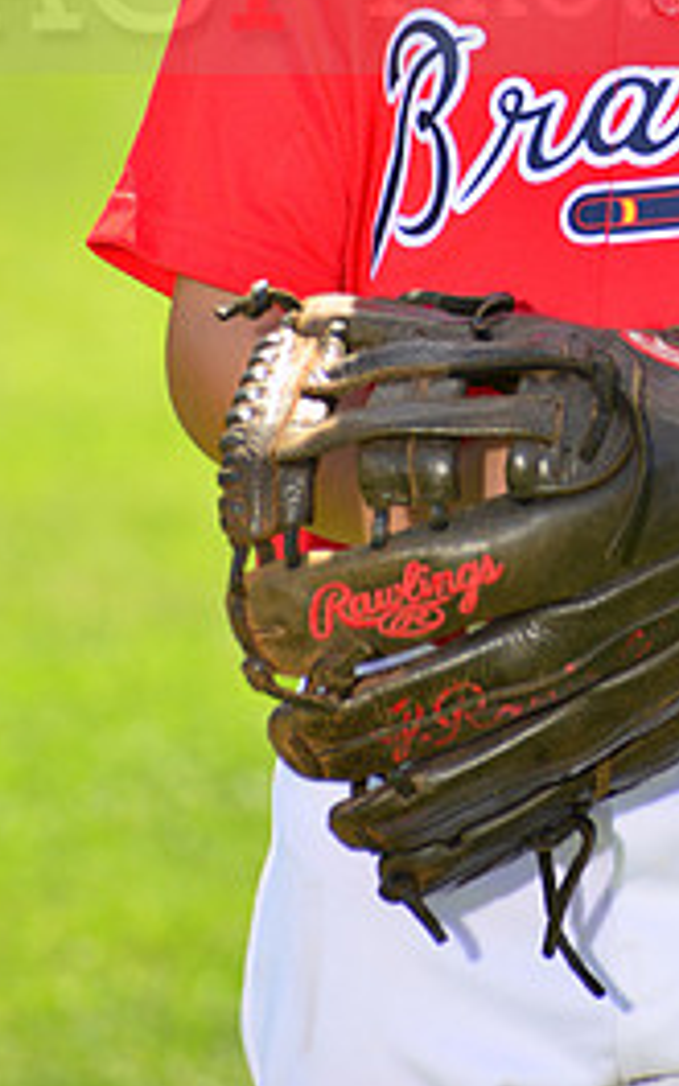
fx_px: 11281
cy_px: -58
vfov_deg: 5.5
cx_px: 665
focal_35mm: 381
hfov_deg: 3.4
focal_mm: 170
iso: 200
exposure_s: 1/250
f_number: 8
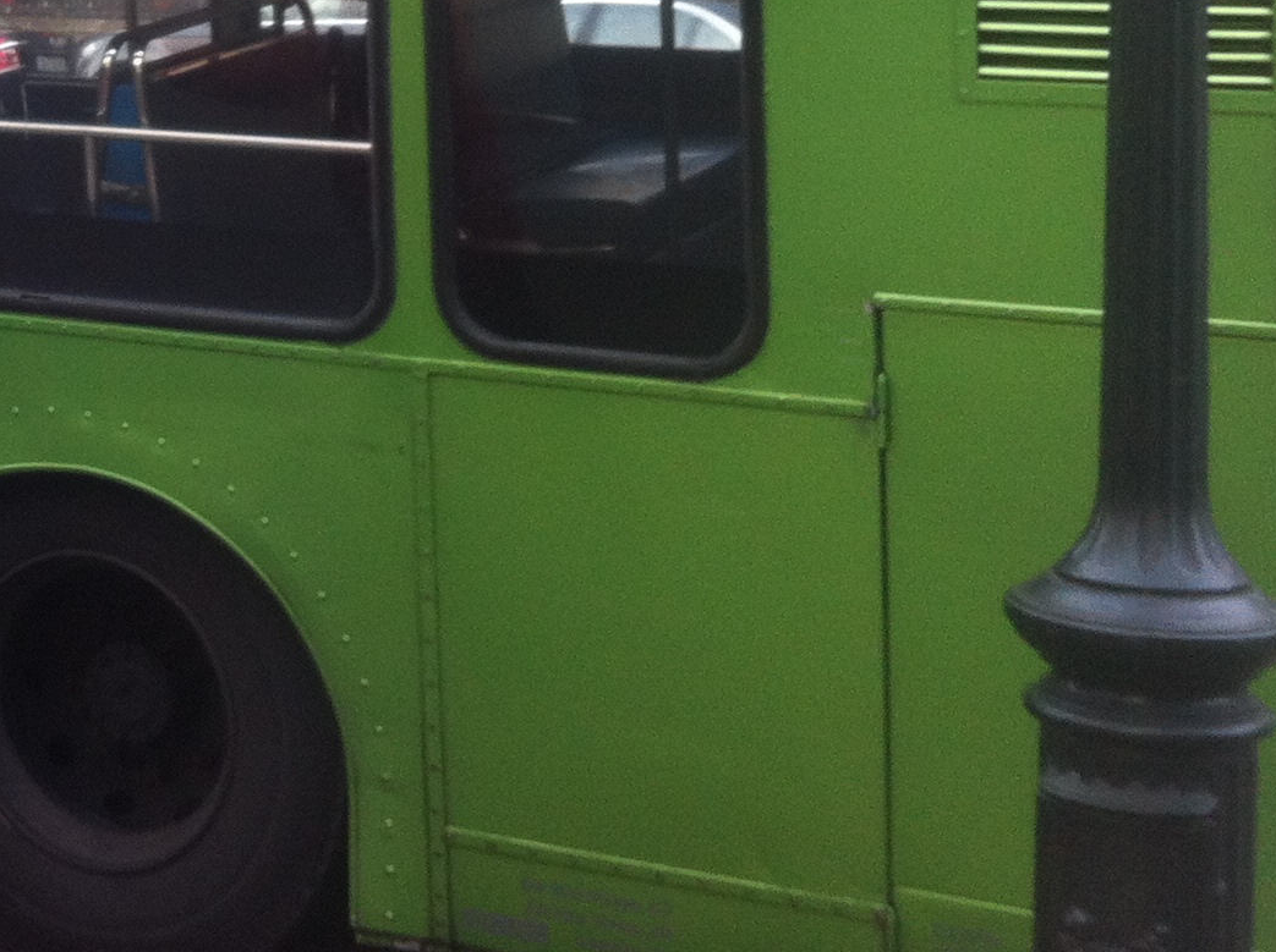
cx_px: -138
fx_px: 3202
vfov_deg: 16.4
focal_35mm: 87
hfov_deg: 21.4
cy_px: -133
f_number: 2.8
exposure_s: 1/40
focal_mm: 3.85
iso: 100
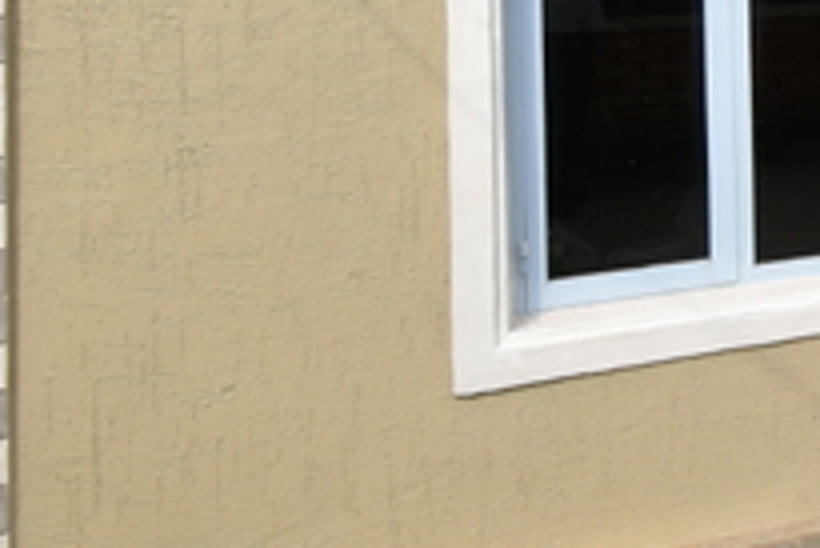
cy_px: -168
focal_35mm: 63
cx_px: 1332
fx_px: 1436
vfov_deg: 19.8
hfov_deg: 23.2
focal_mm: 10
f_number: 8
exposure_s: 1/750
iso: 500
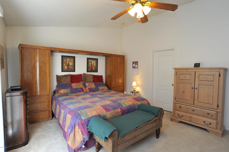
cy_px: 76
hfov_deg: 90.0
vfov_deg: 67.3
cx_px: 114
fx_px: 114
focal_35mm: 18
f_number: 9
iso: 1000
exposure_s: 1/30
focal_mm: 18
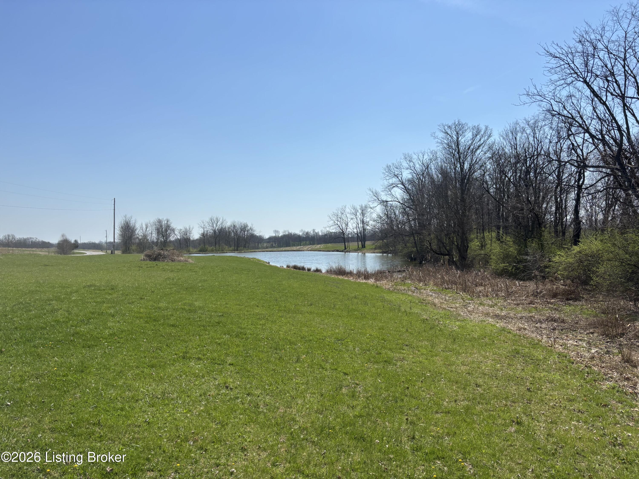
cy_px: 240
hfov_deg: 67.3
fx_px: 480
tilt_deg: -0.8
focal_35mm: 26
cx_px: 320
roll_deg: +1.2
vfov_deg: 53.1
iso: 50
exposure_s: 1/5952
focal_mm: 5.96
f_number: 1.6
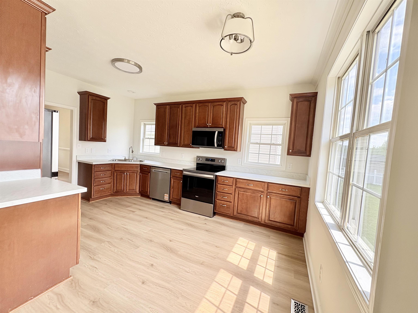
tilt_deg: -2.7
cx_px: 209
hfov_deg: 102.1
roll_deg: -4.5
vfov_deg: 85.7
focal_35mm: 14
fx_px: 169
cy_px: 156
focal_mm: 2.22
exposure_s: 1/99
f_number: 2.2
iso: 100
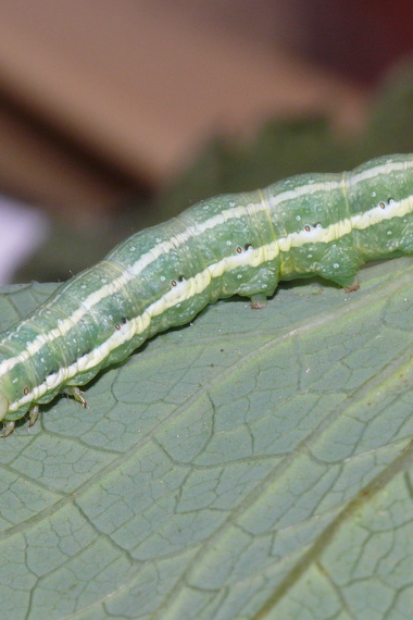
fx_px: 4336
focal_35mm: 252
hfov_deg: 5.5
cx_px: 285
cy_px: 282
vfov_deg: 8.2
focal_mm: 34.3
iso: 200
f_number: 11
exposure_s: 1/200
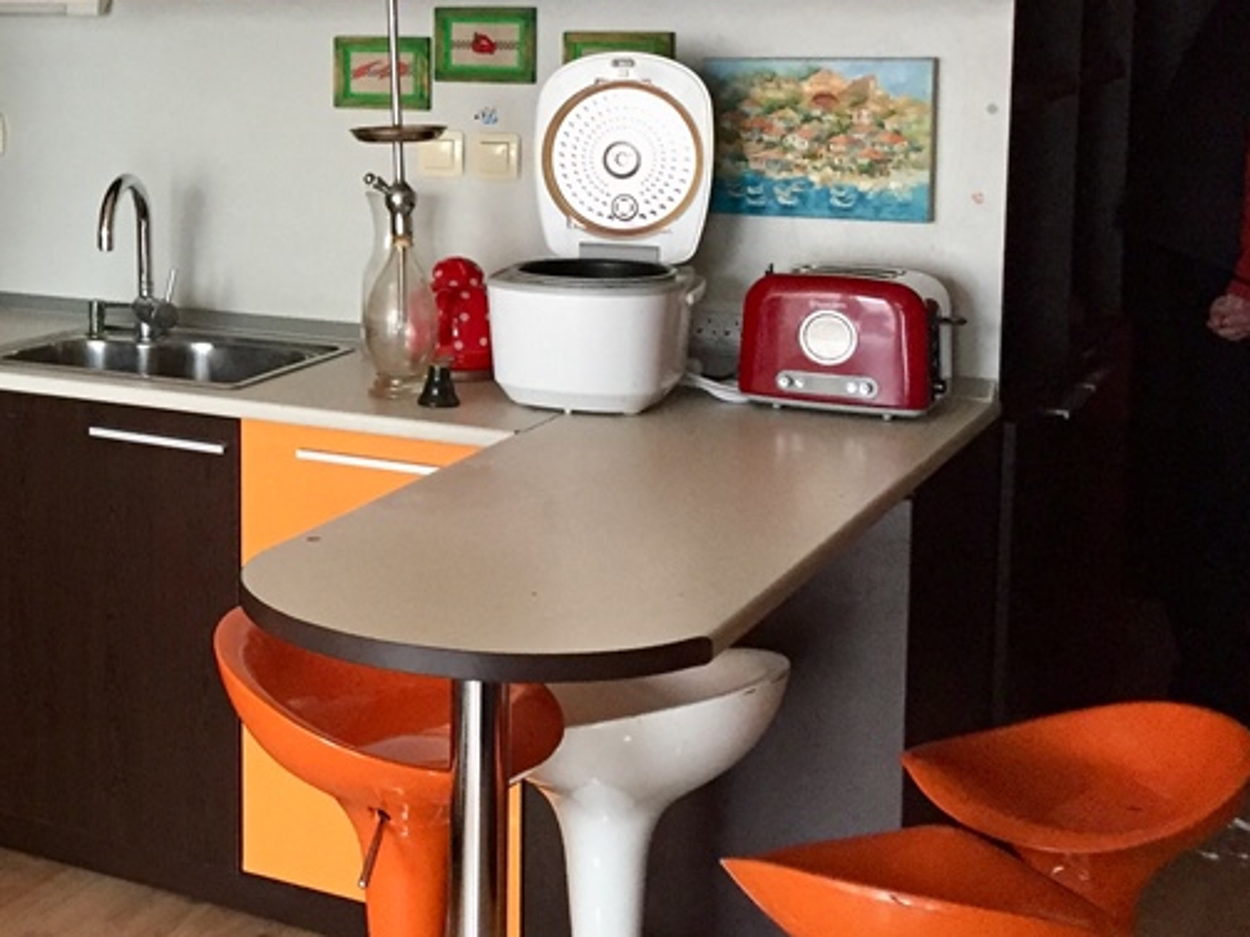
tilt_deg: -6.2
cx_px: -12
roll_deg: +0.6
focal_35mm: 59
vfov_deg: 24.5
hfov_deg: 30.3
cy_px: 211
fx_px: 2130
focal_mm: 4.15
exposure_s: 1/25
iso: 250
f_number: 2.2
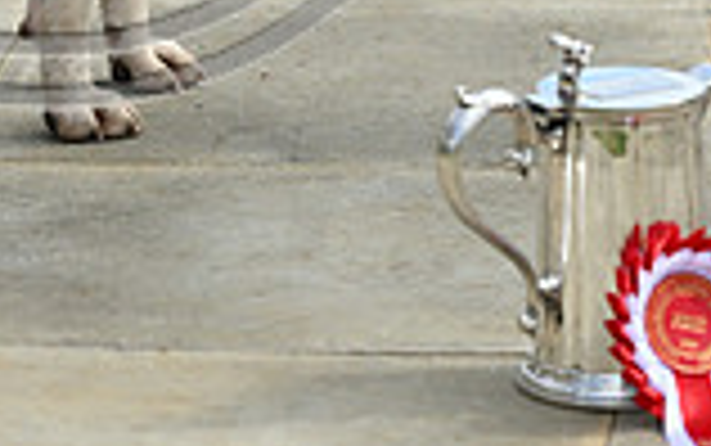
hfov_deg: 4.3
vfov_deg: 2.7
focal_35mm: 487
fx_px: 9443
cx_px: -4
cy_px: -417
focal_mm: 130
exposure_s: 1/1000
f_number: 4.5
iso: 140
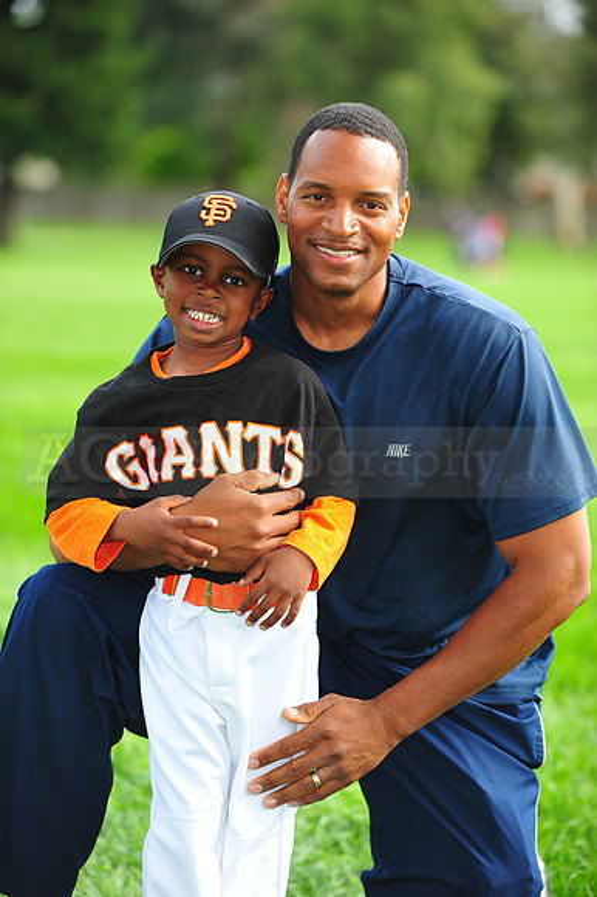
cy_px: 448
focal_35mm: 105
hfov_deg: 13.0
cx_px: 298
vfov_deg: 19.5
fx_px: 2615
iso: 400
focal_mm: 105
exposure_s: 1/800
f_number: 4
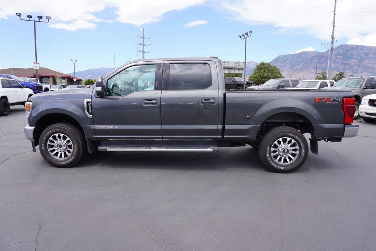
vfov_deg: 53.2
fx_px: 251
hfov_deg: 73.7
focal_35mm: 24
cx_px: 188
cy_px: 126
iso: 100
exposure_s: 1/125
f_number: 8
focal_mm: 16
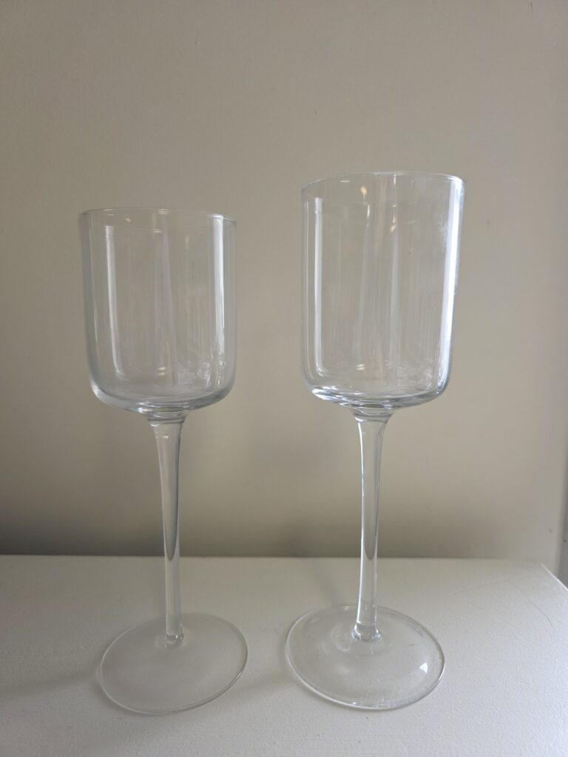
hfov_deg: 58.9
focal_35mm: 23
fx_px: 503
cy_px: 378
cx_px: 284
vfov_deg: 73.9
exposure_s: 1/120
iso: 160
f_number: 1.7
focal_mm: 6.3
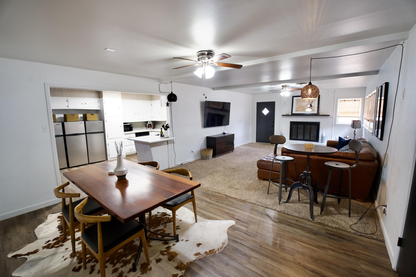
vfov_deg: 77.3
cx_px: 208
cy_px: 138
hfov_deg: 100.4
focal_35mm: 15
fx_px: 173
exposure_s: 1/13
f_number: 2.8
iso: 250
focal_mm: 10
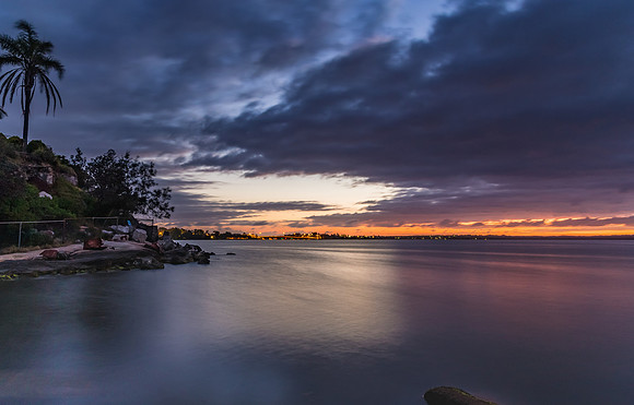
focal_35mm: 25
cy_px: 195
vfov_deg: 50.3
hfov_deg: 72.5
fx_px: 432
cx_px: 314
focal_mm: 16
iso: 250
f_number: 8
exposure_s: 20
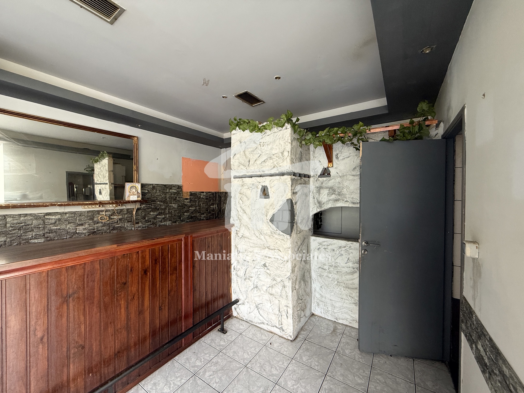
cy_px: 196
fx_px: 212
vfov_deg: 85.7
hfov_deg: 102.1
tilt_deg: -0.5
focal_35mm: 14
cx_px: 262
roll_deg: +0.0
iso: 160
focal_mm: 2.22
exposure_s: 1/99
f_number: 2.2
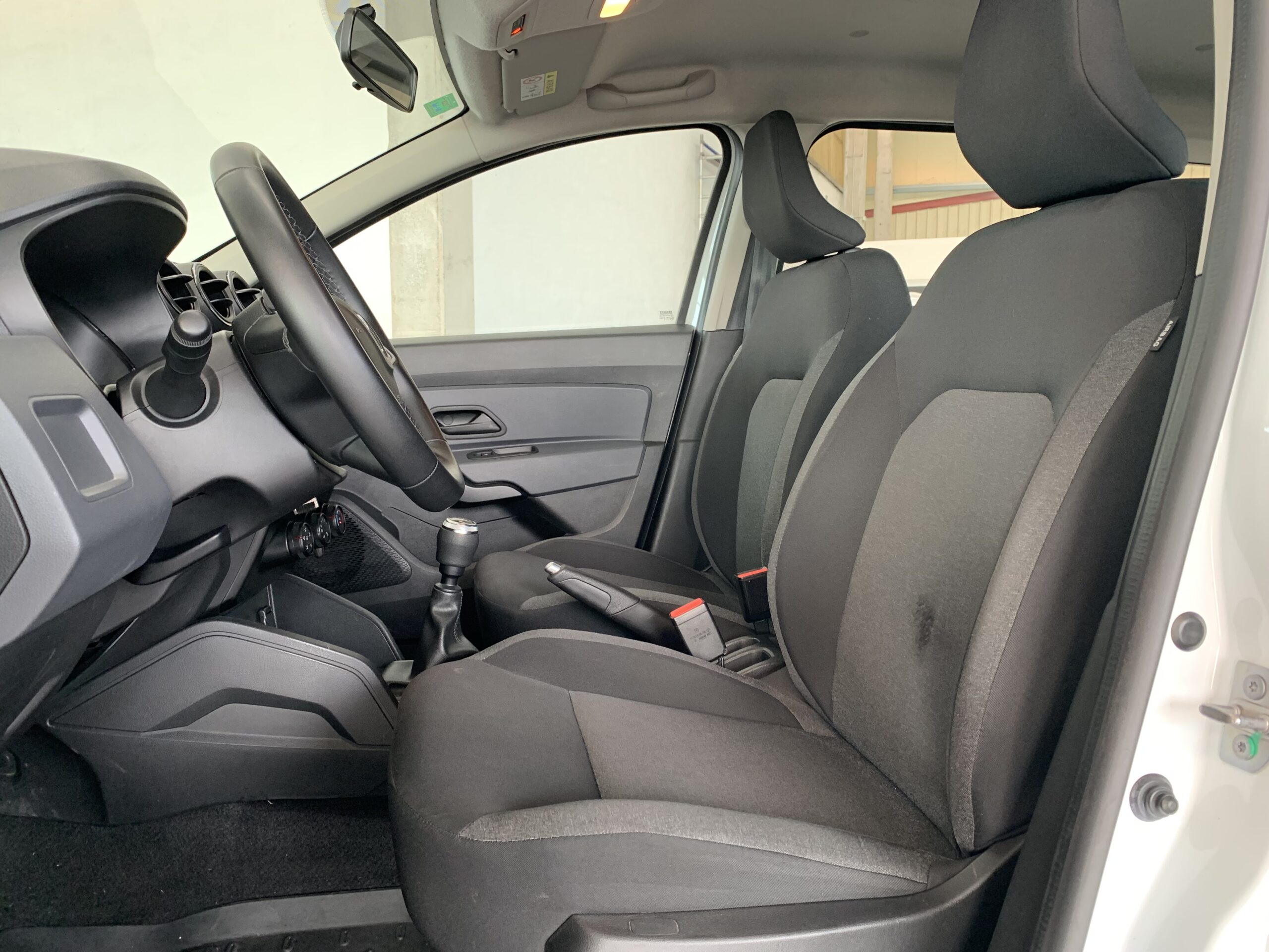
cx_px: 634
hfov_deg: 67.3
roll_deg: -1.5
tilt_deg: -6.9
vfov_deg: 53.1
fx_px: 953
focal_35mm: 26
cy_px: 476
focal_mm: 4.25
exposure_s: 1/60
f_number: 1.8
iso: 100
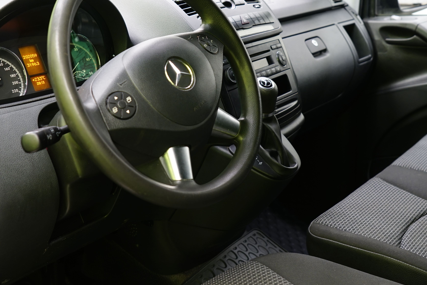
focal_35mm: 50
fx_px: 593
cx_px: 205
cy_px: 51
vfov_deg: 26.4
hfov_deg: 39.6
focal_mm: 29
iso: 400
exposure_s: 1/10
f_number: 4
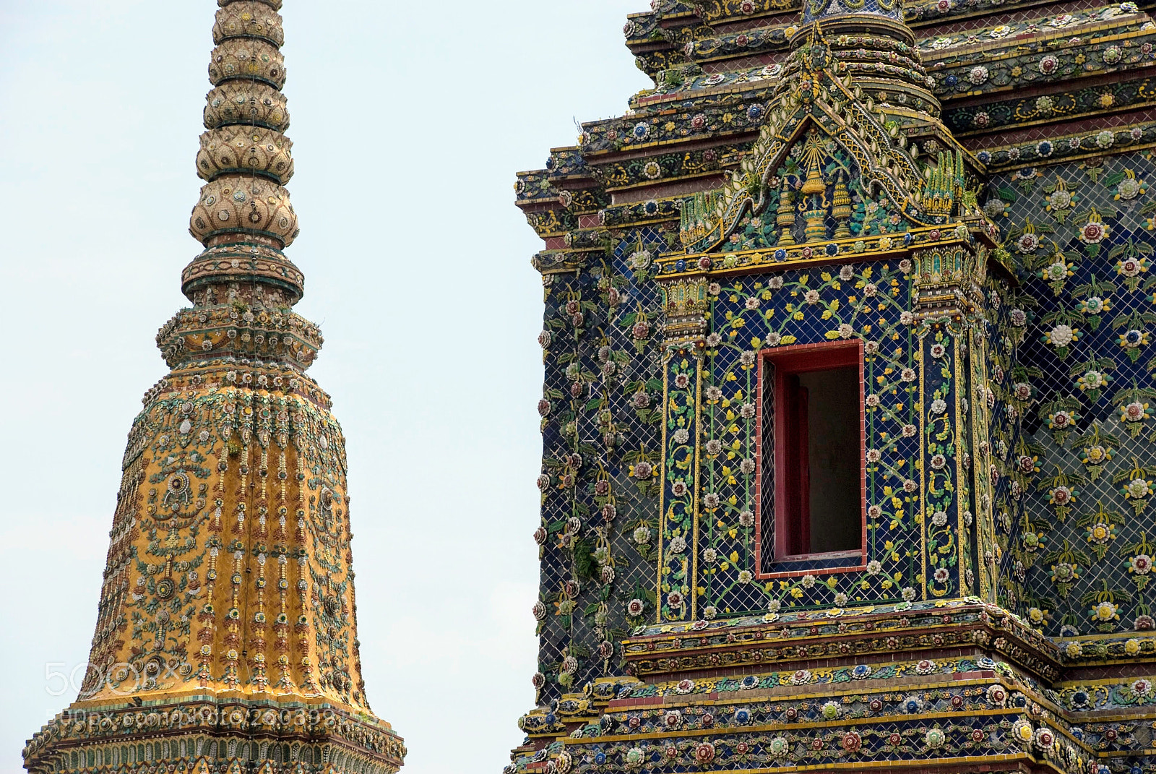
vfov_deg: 11.5
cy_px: 387
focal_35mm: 120
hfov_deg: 17.0
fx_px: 3858
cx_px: 578
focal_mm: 80
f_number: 8
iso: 160
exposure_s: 1/1000
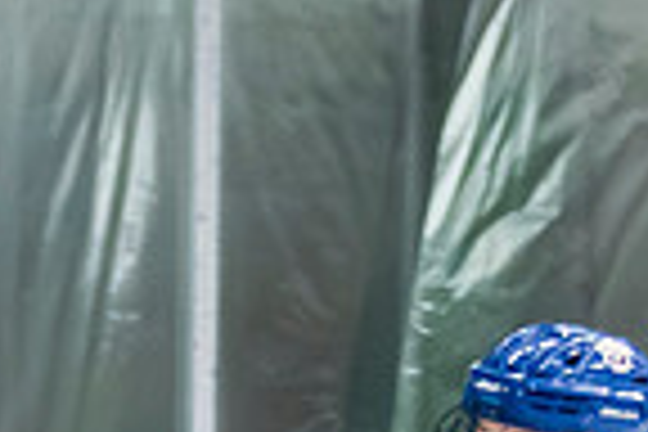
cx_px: 563
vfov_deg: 1.9
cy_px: 951
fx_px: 13265
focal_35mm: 737
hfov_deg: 2.8
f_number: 2.8
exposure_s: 1/640
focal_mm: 88
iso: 2500
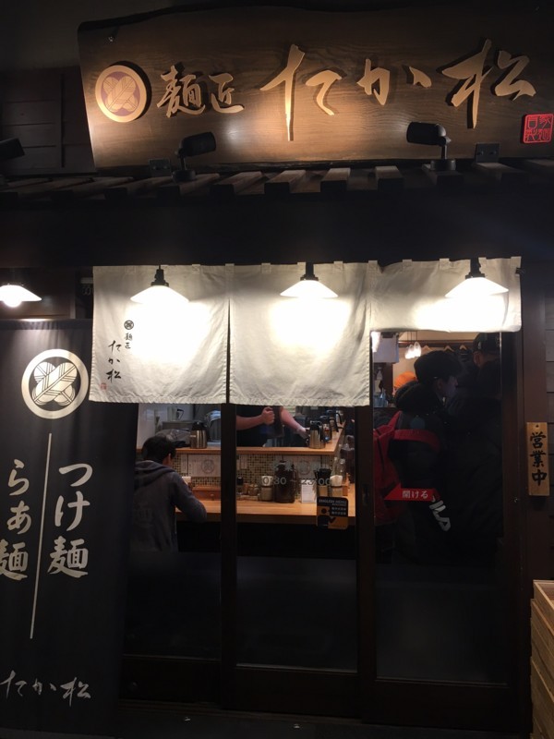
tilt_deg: +1.8
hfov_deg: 48.2
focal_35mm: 29
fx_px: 619
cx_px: 277
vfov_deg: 61.7
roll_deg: -0.9
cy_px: 370
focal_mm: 4.15
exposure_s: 1/15
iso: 25
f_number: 2.2
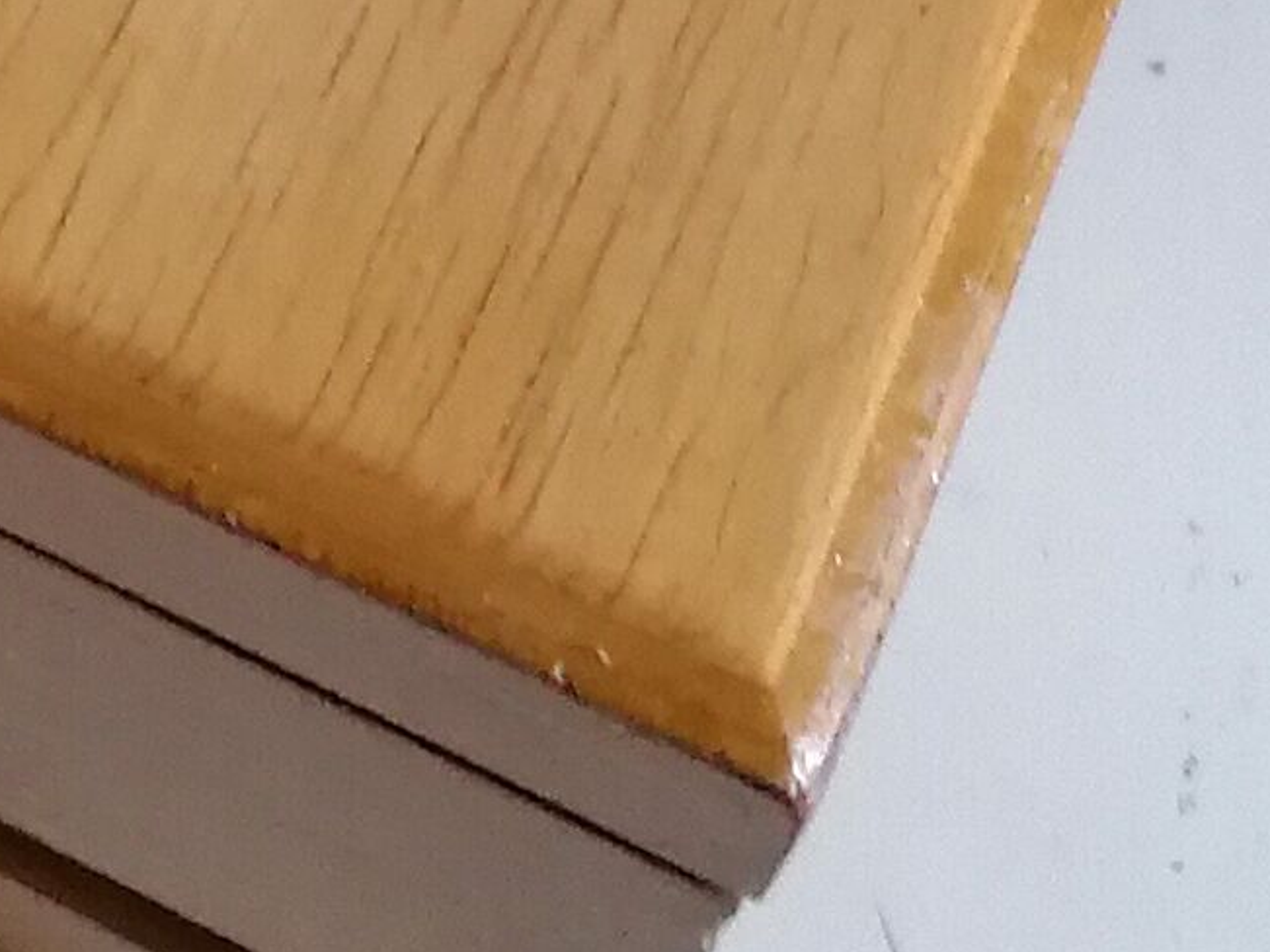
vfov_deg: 8.4
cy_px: -1046
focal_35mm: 166
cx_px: -964
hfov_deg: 11.2
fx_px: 6089
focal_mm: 4.75
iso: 400
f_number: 1.8
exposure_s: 1/25
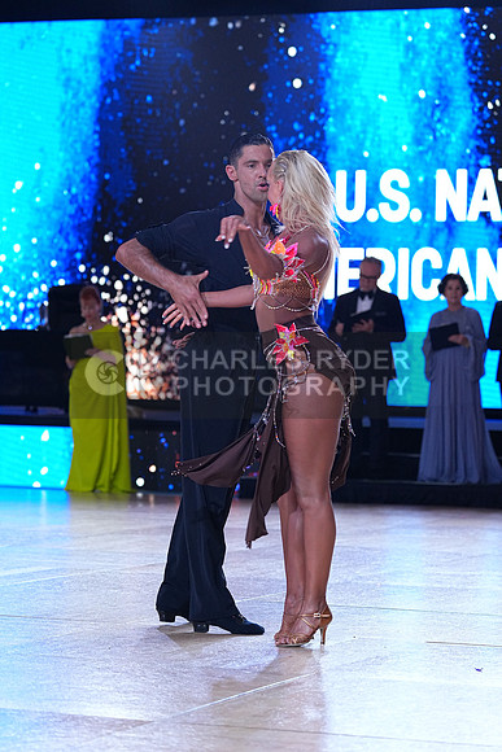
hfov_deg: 12.0
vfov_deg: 17.9
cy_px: 376
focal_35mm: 114
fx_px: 2383
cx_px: 251
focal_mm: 114
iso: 1250
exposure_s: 1/500
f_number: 4
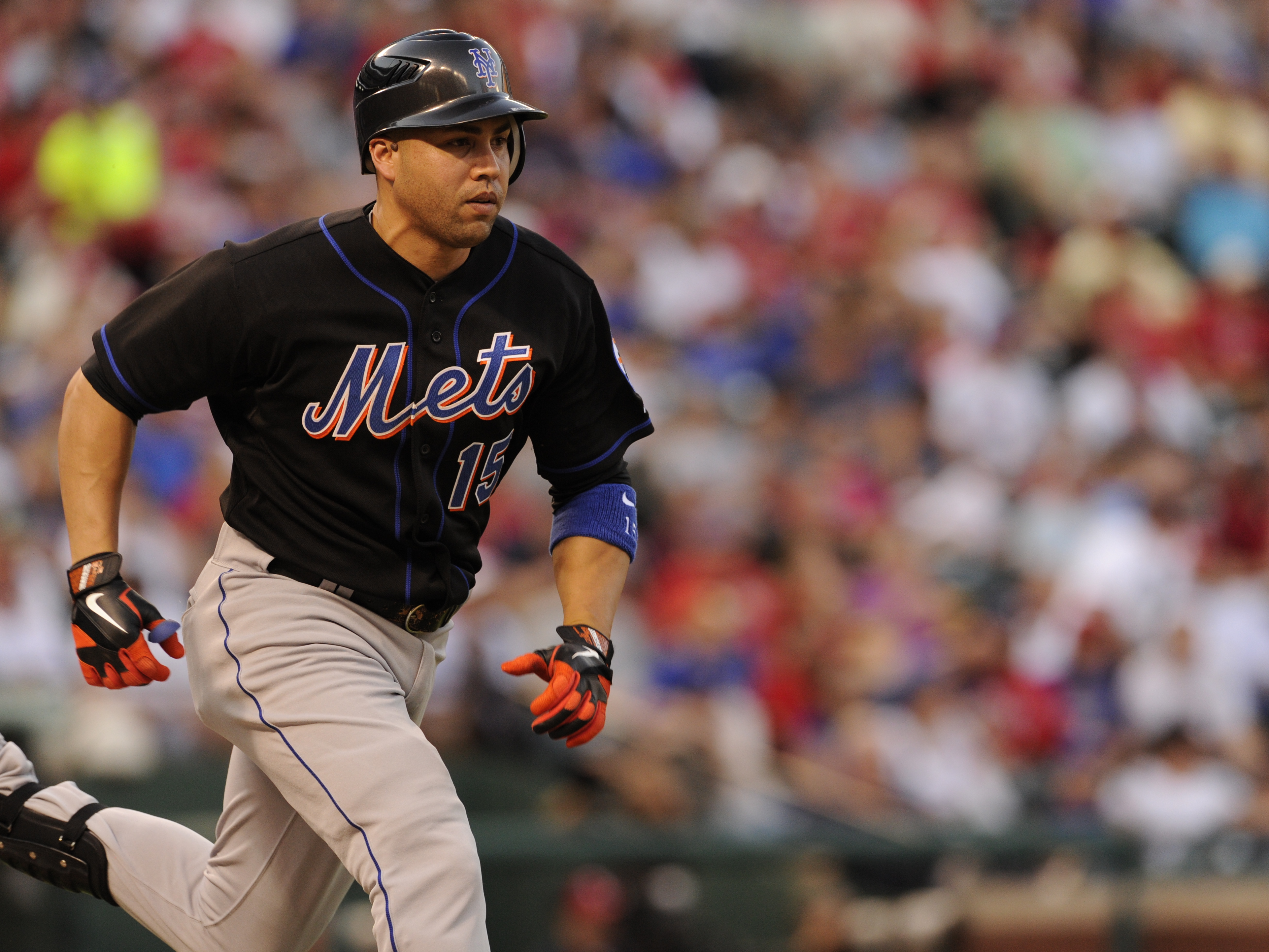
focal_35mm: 434
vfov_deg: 3.4
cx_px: 596
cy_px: 477
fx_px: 15911
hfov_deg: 4.6
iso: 2000
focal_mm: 400
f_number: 4
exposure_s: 1/1250
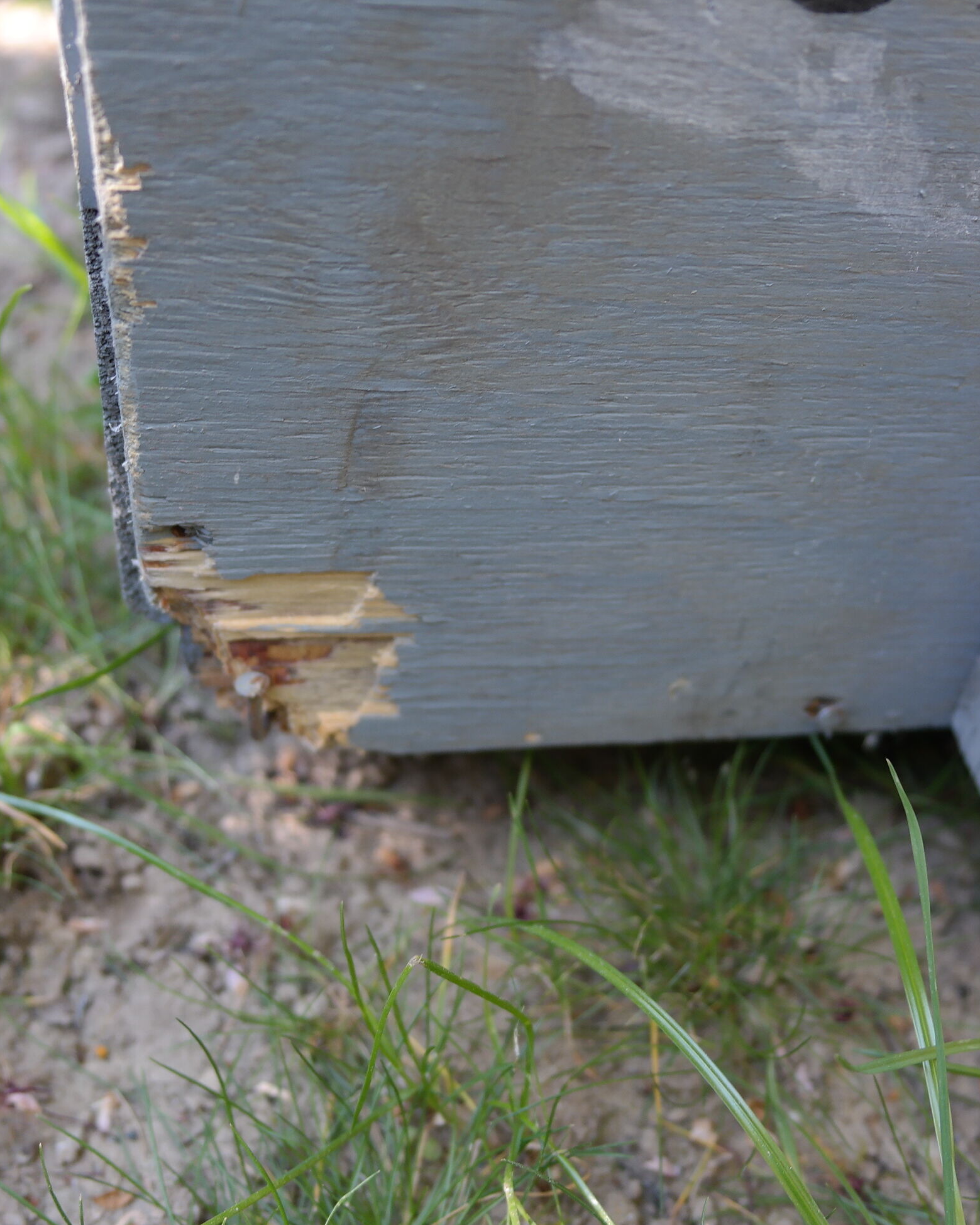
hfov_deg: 34.9
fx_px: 1559
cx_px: 521
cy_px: 603
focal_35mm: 43
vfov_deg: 42.9
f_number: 3.5
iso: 200
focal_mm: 20
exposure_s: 1/80
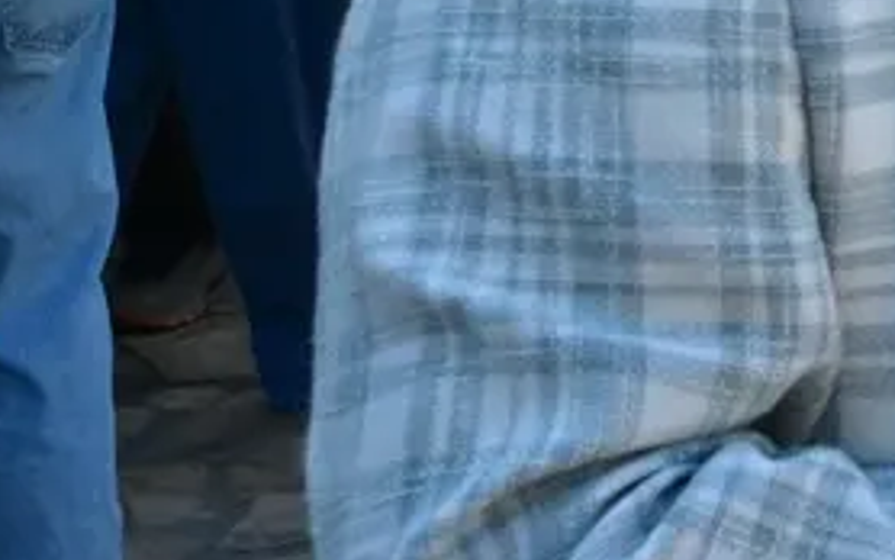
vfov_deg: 8.7
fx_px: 3592
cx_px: 1909
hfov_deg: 12.2
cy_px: -283
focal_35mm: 147
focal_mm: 33.5
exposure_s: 1/2000
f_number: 13
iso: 8000
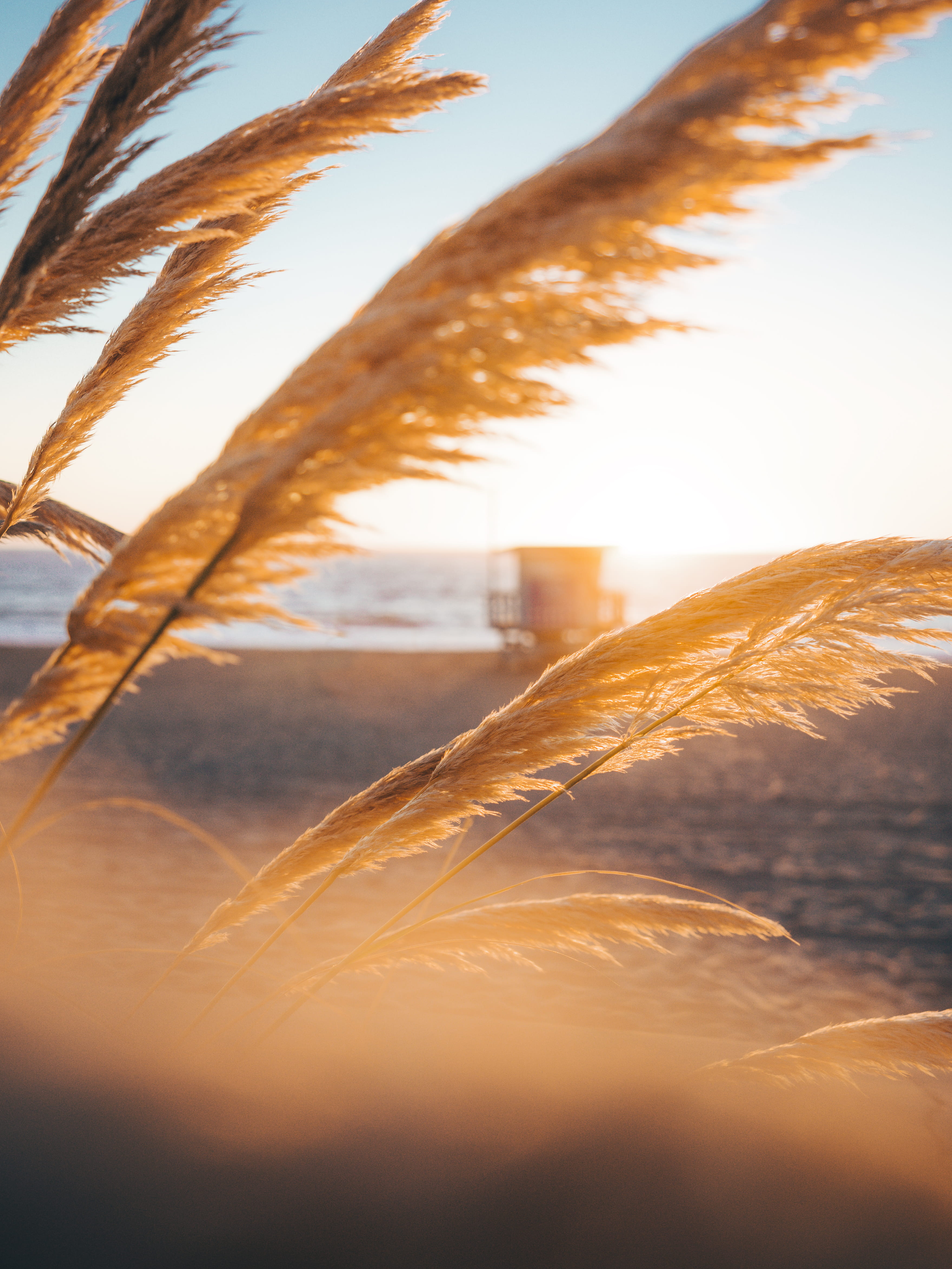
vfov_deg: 43.8
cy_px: 577
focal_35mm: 43
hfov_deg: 33.6
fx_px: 1577
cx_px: 502
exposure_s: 1/500
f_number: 2.8
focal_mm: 35
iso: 100
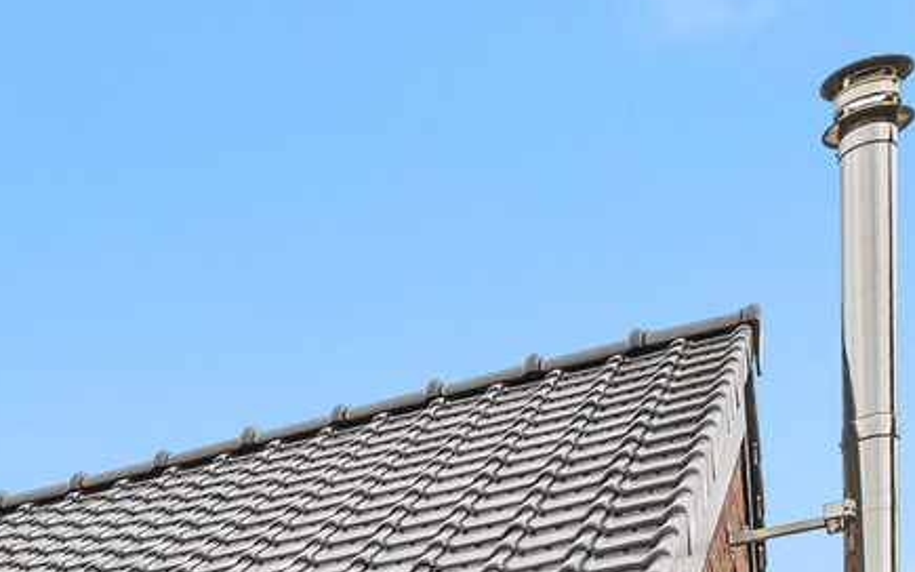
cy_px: 1280
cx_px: -740
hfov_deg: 18.2
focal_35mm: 90
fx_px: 2245
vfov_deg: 12.2
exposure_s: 1/125
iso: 800
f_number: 11
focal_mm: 16
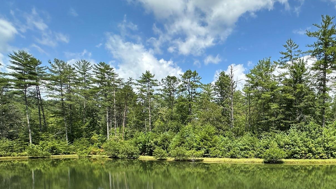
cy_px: 164
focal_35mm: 26
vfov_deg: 41.5
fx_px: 232
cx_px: 259
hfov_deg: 66.6
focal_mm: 2.22
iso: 40
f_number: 2.2
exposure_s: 1/849
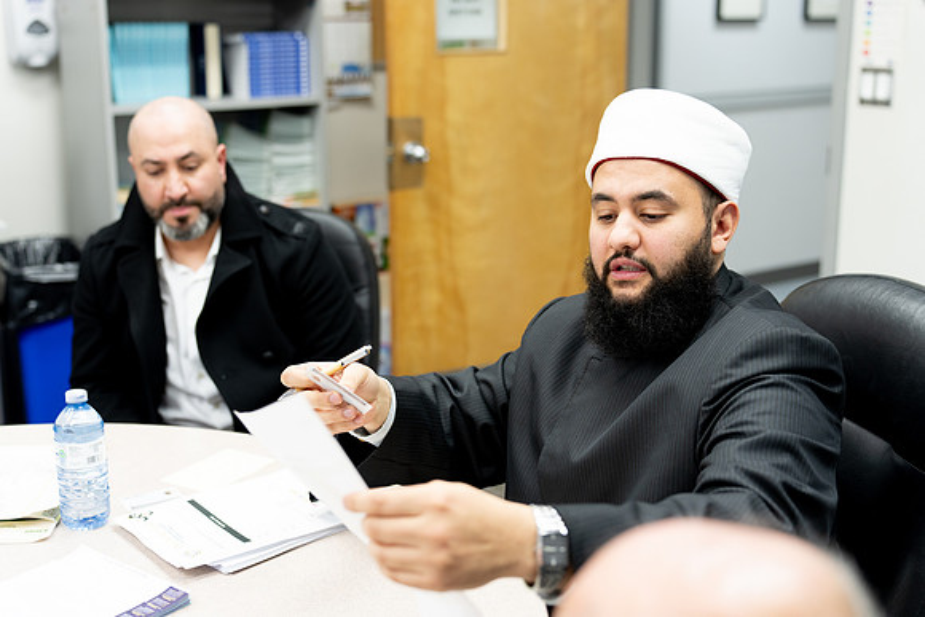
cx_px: 462
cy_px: 308
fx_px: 1208
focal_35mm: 47
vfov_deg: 28.7
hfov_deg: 41.9
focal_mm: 47
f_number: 2.8
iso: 640
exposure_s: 1/160
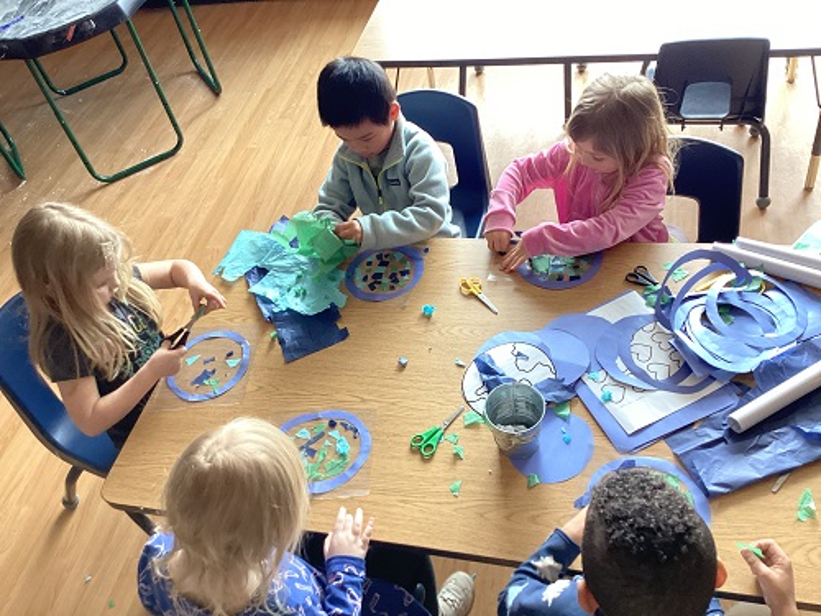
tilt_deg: -47.6
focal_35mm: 31
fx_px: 735
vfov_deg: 45.4
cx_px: 410
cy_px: 308
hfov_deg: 58.4
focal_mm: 3.3
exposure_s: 1/60
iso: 100
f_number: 2.4
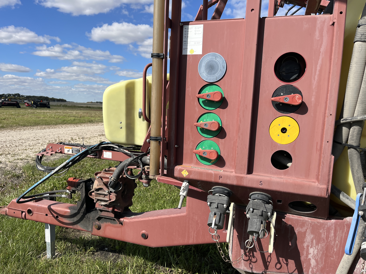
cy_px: 137
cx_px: 183
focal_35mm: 26
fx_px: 275
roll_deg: -2.3
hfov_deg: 67.3
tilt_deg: -6.2
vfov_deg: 53.1
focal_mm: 5.1
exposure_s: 1/3745
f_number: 1.6
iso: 50
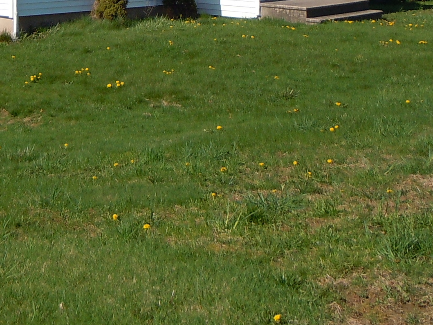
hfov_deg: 22.0
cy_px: -117
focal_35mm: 87
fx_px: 1088
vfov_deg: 16.0
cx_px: 54
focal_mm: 5.4
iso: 100
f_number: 7
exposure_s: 1/320
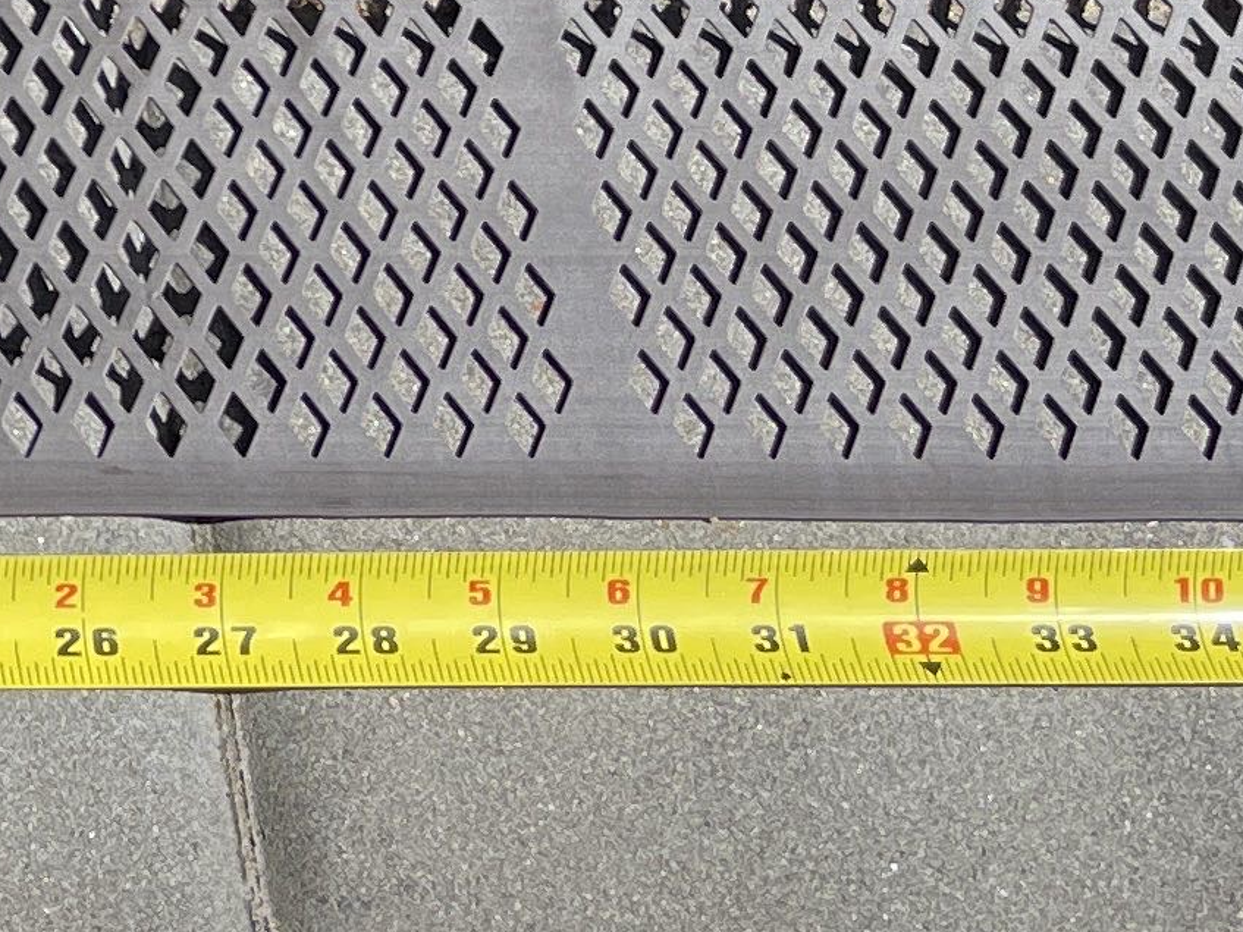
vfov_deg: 11.6
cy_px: -665
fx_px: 4272
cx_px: -1023
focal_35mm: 119
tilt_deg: -56.7
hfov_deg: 14.5
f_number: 1.6
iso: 32
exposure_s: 1/2786
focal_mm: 5.1
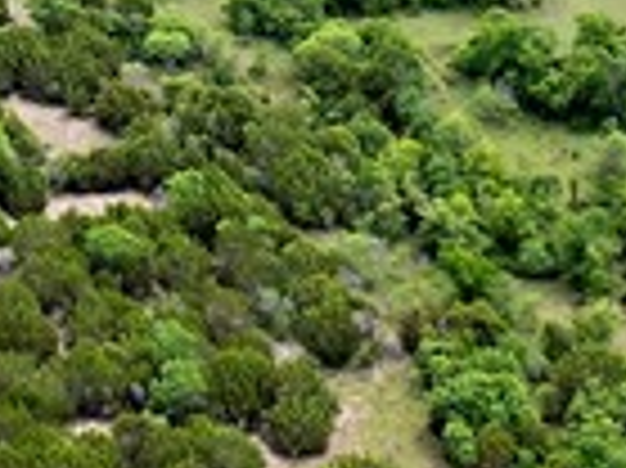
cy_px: -63
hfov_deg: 11.1
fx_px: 3198
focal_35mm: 177
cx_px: 104
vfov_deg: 8.3
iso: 100
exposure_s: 1/1000
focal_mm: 12.29
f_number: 2.8
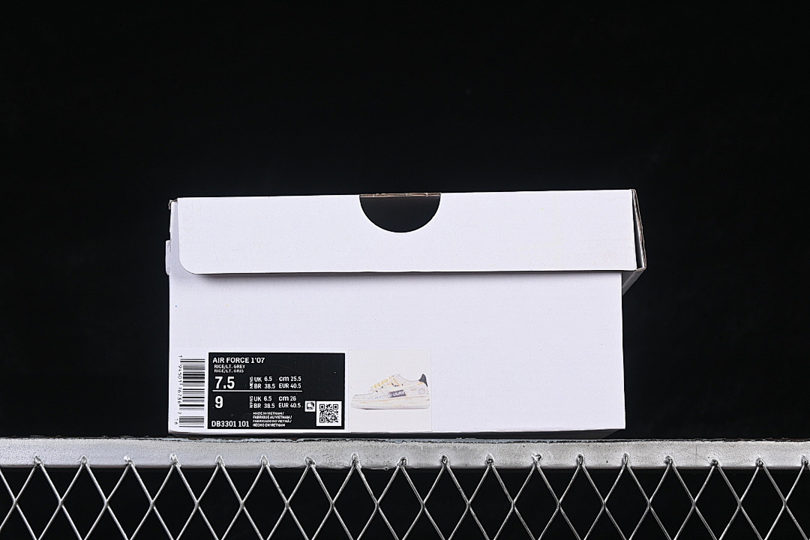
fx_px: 1687
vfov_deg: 18.2
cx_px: 405
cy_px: 270
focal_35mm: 75
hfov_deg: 27.0
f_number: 8
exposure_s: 1/80
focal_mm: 50
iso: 160
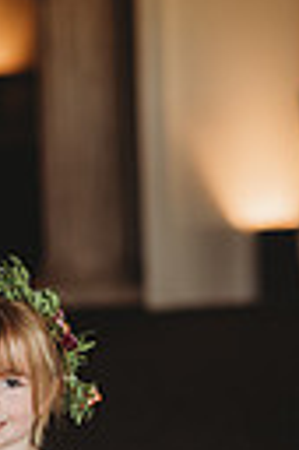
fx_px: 3735
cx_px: -208
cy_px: 418
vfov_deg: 6.9
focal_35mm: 299
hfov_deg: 4.5
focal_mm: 85
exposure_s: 1/125
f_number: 2.2
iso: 125
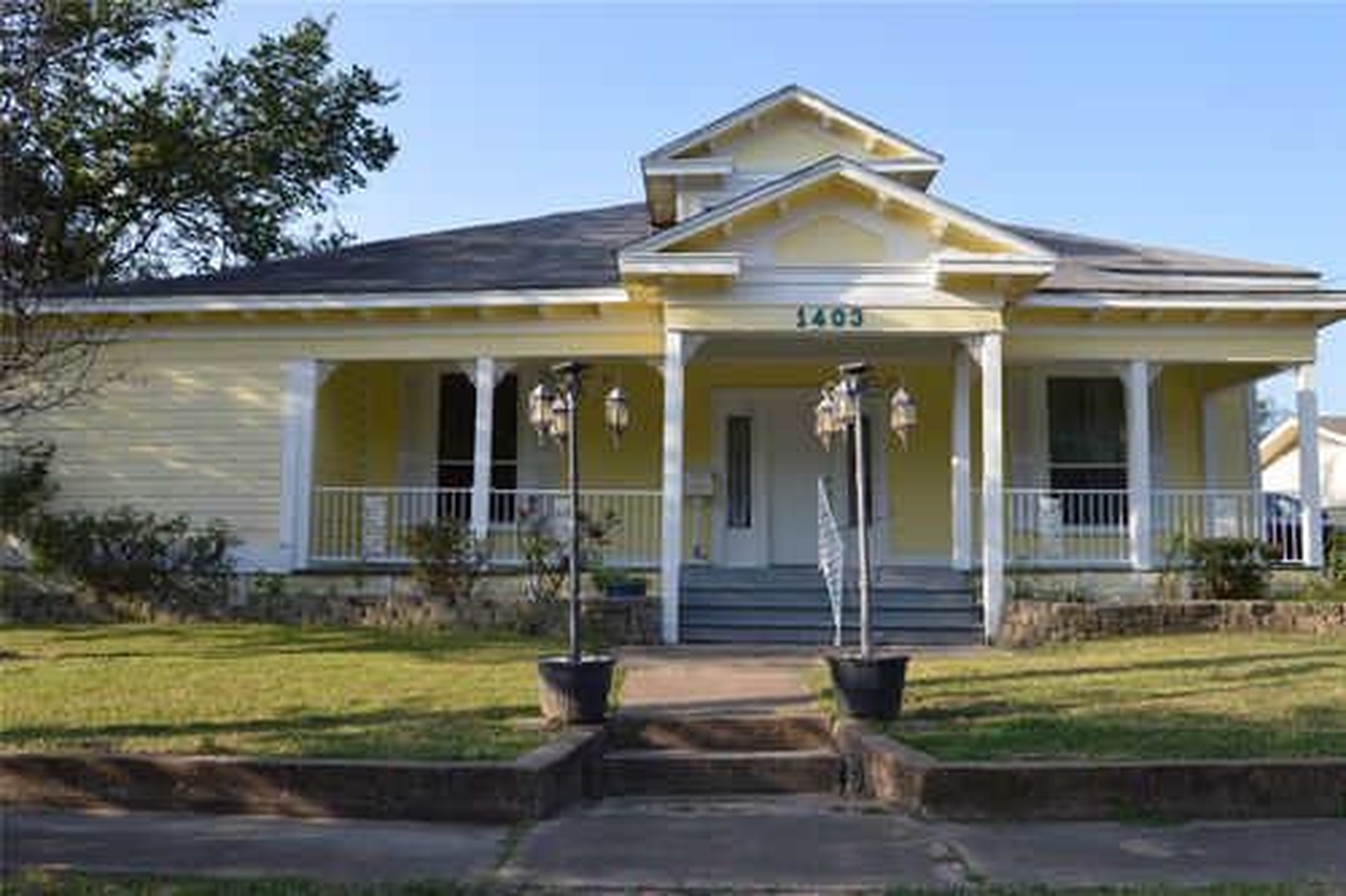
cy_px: 448
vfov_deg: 47.9
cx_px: 673
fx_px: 1009
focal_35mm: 27
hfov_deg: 67.4
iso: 100
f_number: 6.3
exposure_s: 1/160
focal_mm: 18
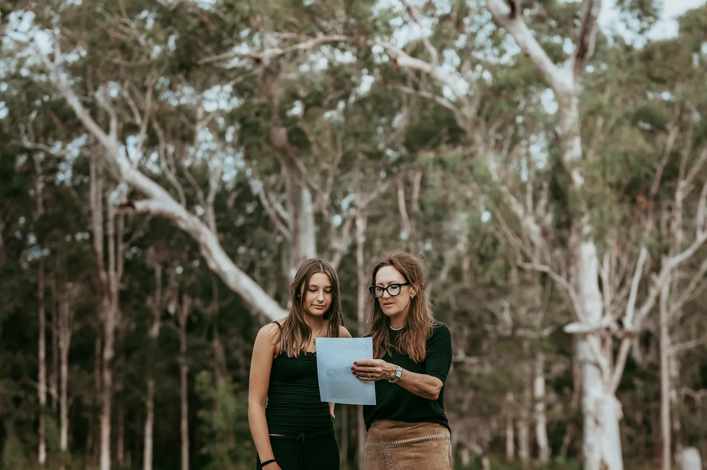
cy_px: 235
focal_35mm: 85
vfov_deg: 16.0
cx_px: 354
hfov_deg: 23.9
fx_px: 1668
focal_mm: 85
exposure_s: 1/1600
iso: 200
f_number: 2.8
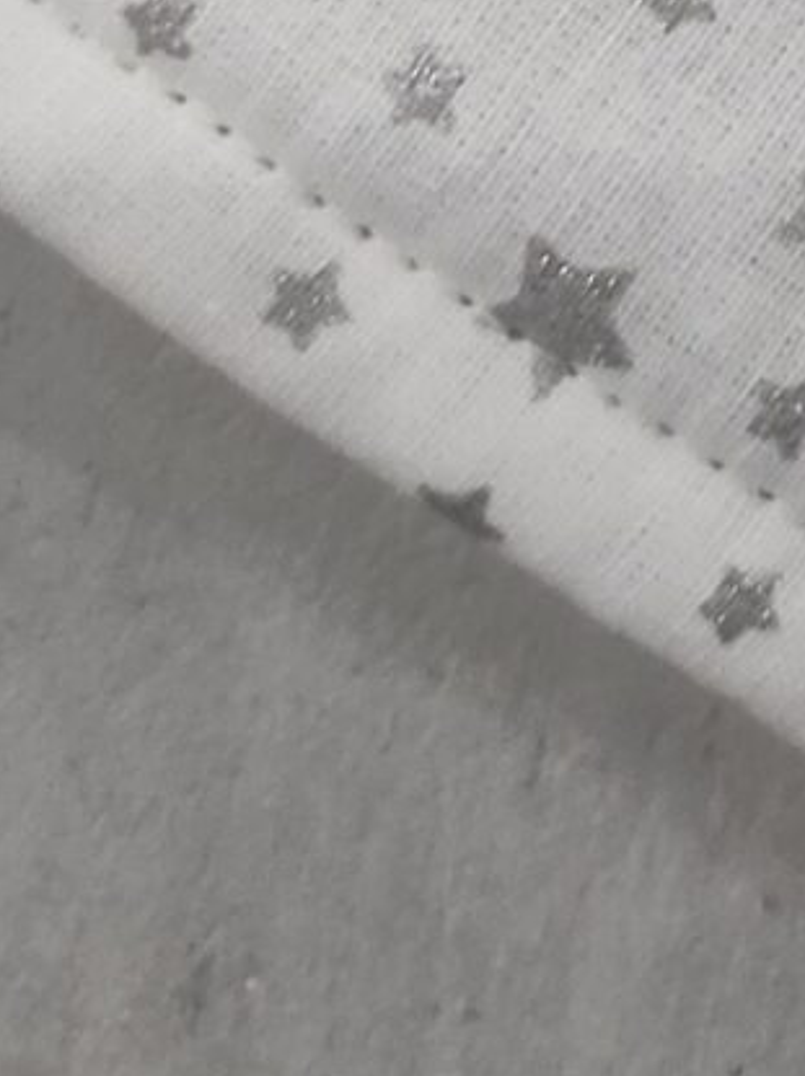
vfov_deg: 11.2
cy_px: -1298
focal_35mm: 154
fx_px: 4785
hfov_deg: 8.4
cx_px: 2251
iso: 777
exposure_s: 1/33
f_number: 1.89
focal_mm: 5.43
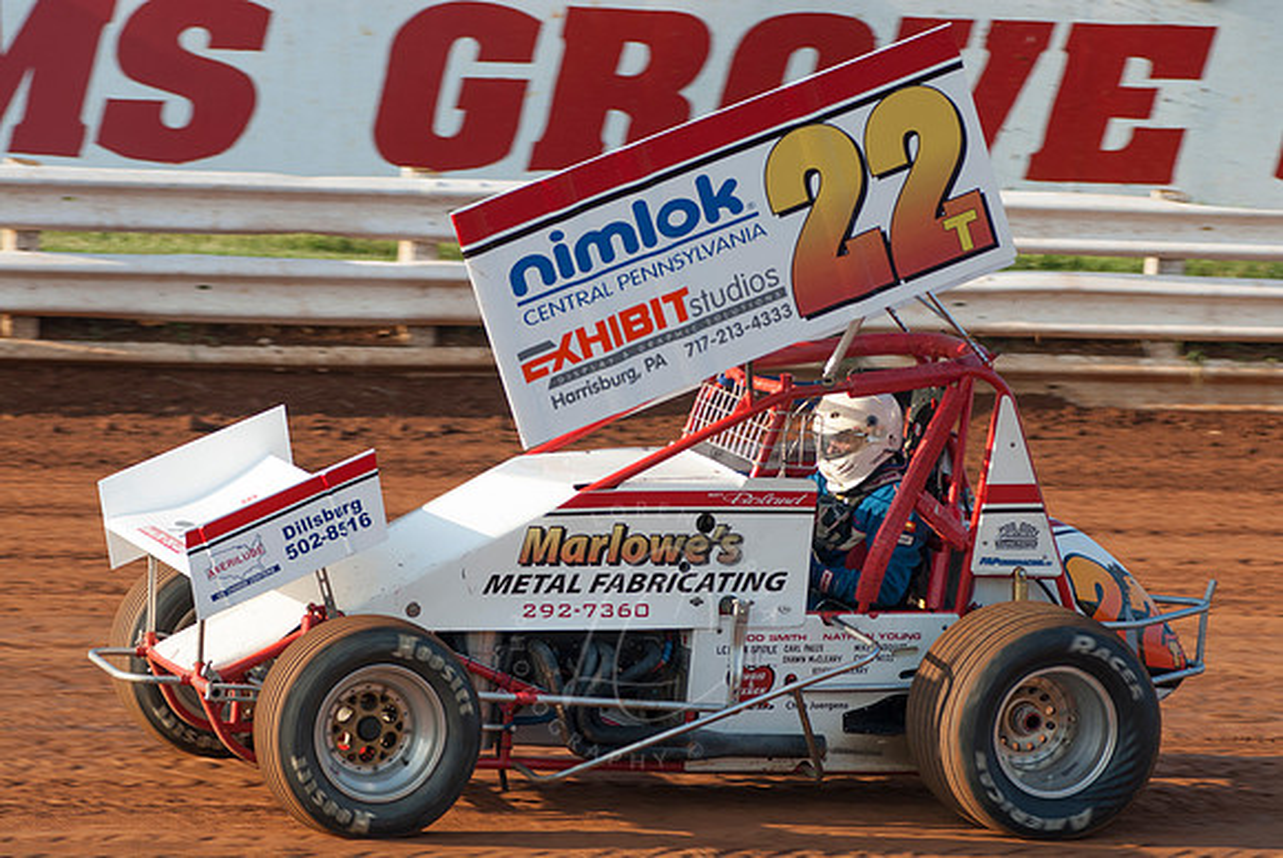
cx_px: 642
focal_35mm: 188
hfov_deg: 11.0
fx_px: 6689
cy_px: 429
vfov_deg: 7.3
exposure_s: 1/400
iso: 100
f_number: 4
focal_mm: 125
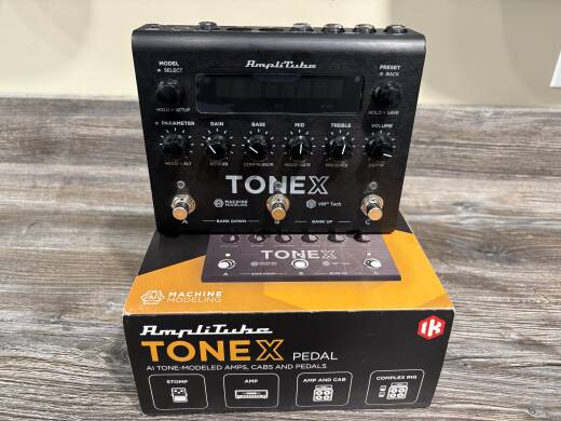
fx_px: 421
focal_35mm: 26
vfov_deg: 53.1
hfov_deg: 67.3
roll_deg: -0.2
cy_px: 210
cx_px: 280
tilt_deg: -28.7
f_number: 1.6
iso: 160
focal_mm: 5.96
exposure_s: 1/60
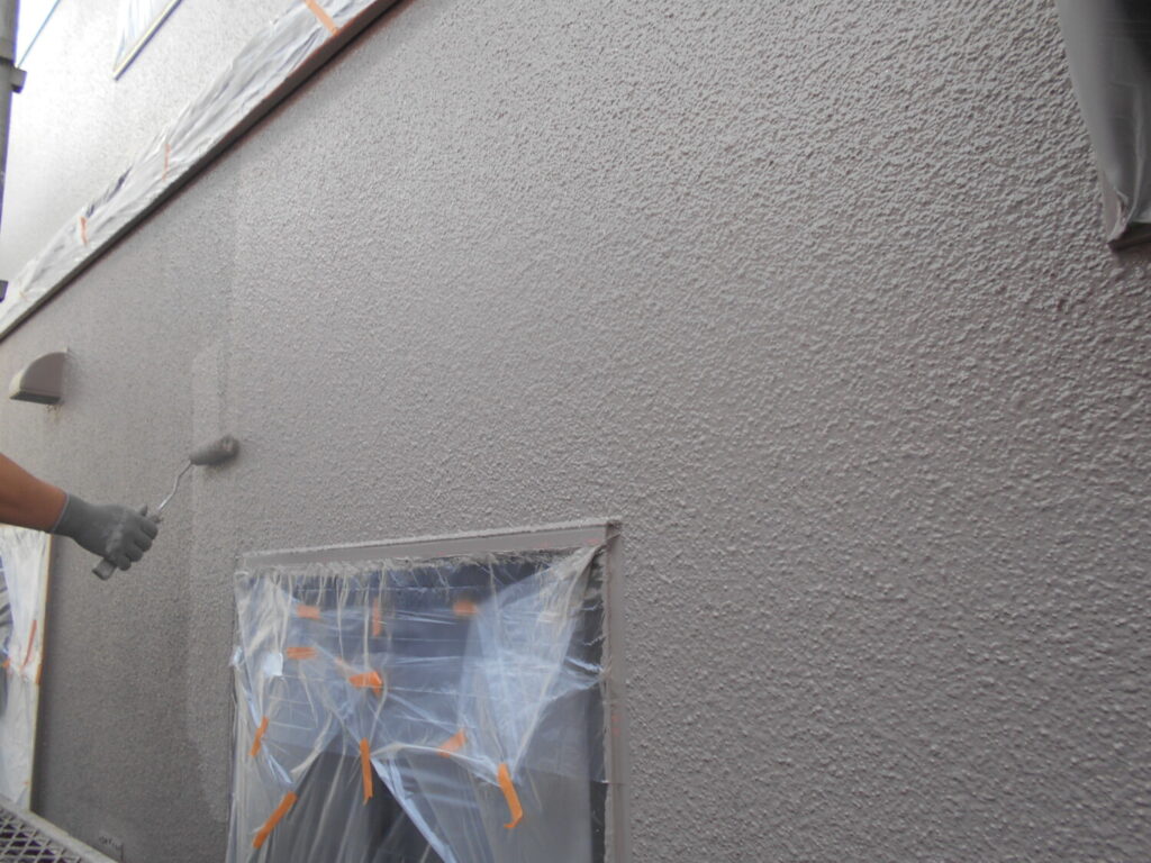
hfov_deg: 67.3
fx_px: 865
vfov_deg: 53.1
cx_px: 576
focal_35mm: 26
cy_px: 432
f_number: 3.2
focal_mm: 4.6
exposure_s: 1/30
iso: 80
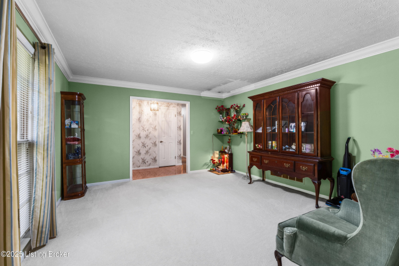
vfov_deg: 74.6
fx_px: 175
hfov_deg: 97.6
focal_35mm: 16
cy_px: 133
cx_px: 200
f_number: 9
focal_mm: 10.5
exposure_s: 1/1.25
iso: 400
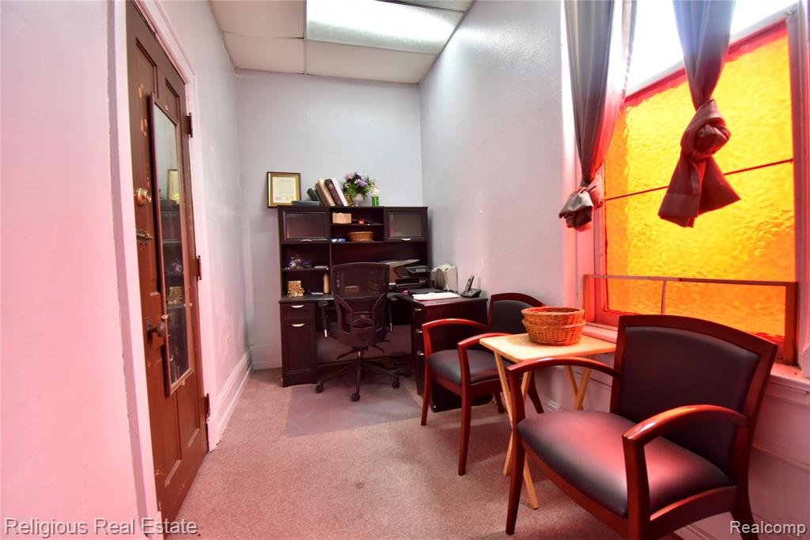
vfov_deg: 77.3
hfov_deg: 100.4
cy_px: 270
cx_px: 405
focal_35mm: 15
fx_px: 337
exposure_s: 1/15
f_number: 4.5
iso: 500
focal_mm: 10
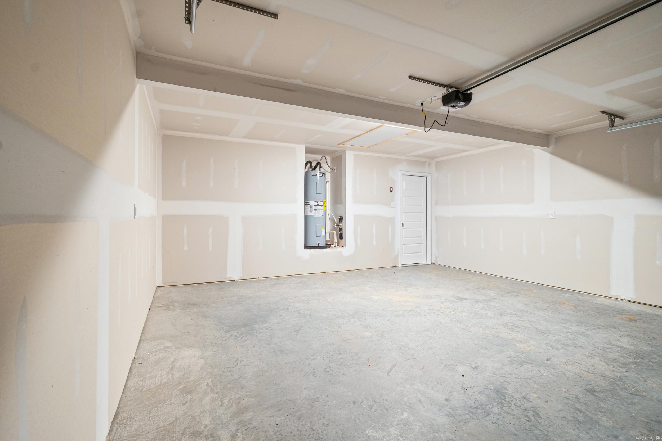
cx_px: 331
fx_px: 303
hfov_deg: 95.0
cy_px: 220
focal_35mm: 16
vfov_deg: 72.0
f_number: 9
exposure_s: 5
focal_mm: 11
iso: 250
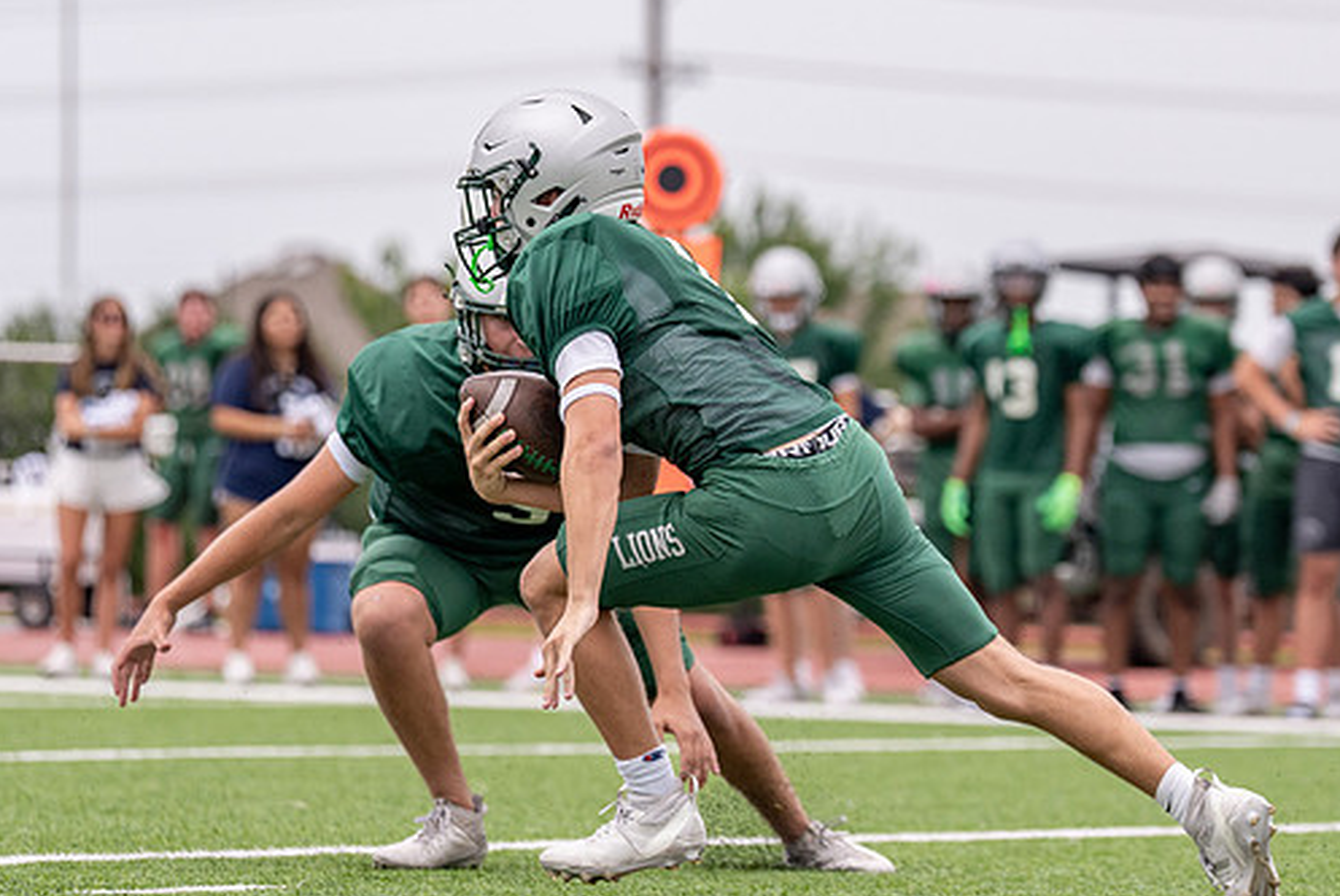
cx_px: 743
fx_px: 9683
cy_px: 235
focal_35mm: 260
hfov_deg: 7.9
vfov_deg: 5.3
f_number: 2.8
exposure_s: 1/3200
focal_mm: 136
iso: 250
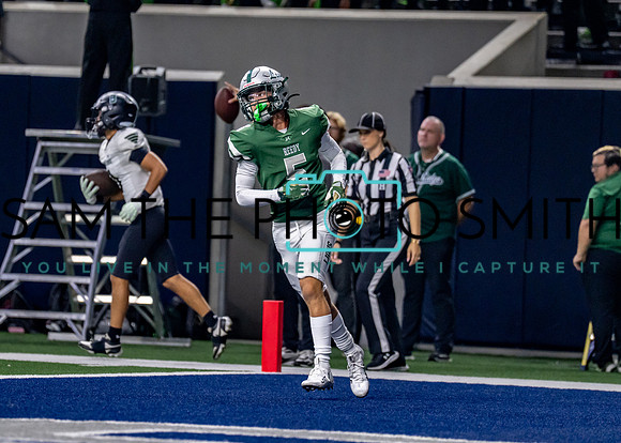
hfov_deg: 6.0
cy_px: 213
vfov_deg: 4.3
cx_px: 267
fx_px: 5933
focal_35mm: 336
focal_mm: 200
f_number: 2.8
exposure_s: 1/1000
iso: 2000
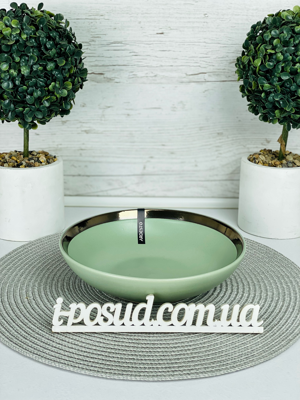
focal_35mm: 52
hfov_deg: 28.0
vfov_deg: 36.8
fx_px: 601
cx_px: 150
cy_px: 200
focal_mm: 6
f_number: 2
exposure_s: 1/285
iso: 20
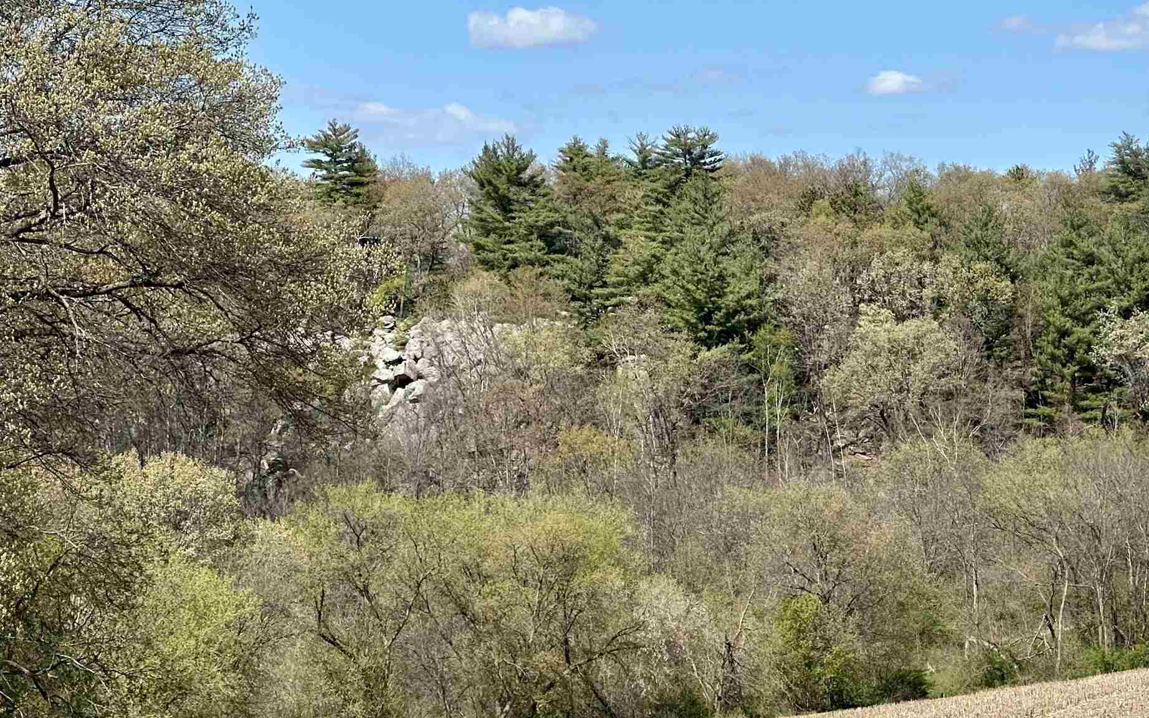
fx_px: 4258
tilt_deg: -0.7
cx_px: 822
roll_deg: -0.7
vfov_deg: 9.6
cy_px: 443
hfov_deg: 15.3
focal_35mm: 136
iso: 32
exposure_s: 1/791
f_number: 2.8
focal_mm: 9
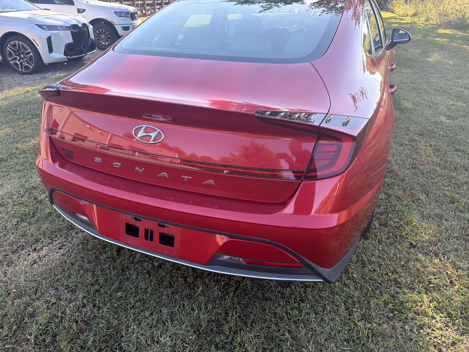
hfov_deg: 71.6
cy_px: 176
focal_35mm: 24
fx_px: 325
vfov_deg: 56.8
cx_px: 234
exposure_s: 1/2445
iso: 400
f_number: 1.78
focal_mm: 6.76
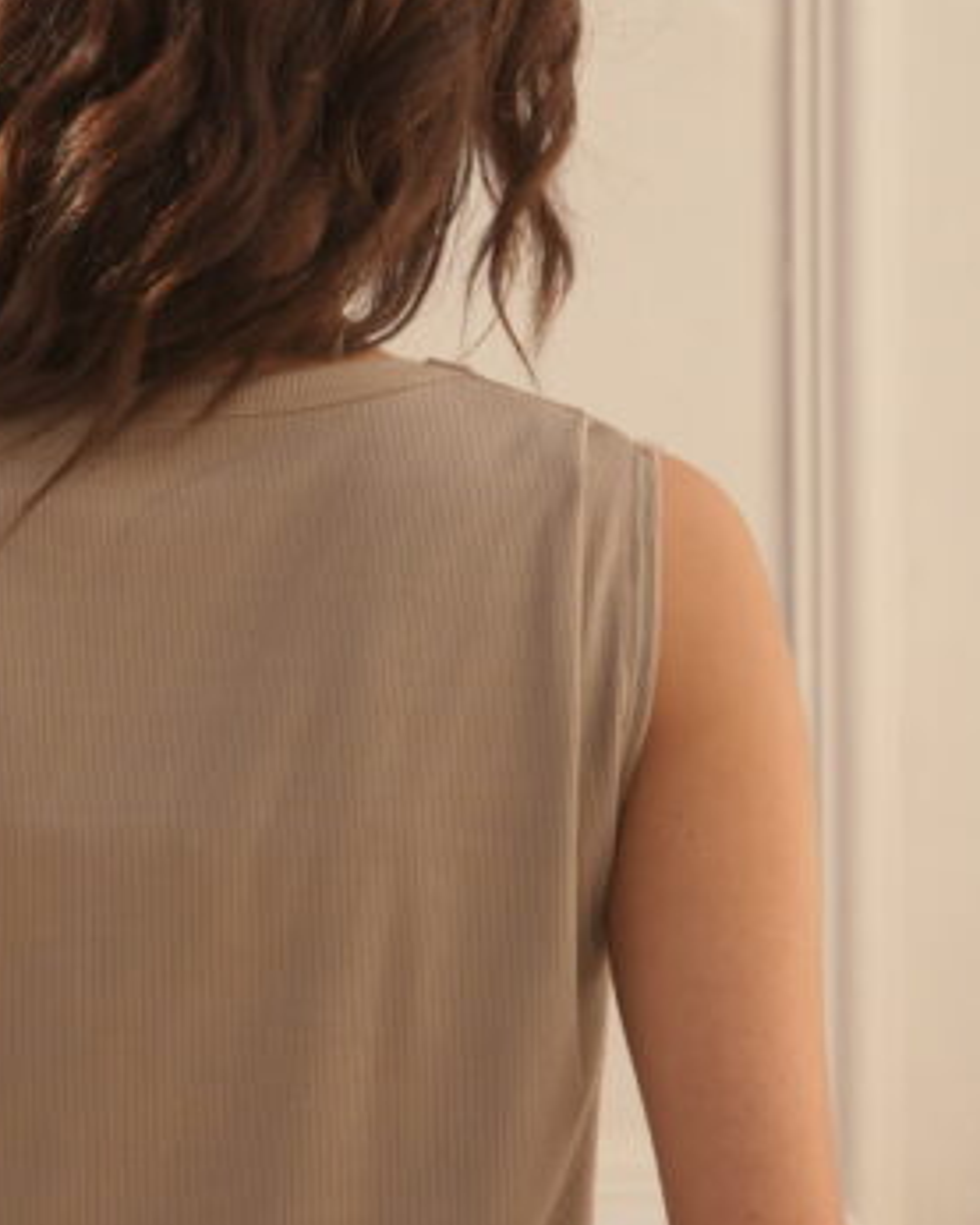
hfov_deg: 12.6
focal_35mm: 122
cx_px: 216
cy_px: 921
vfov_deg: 15.7
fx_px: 4421
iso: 200
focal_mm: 50
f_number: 10
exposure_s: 1/125
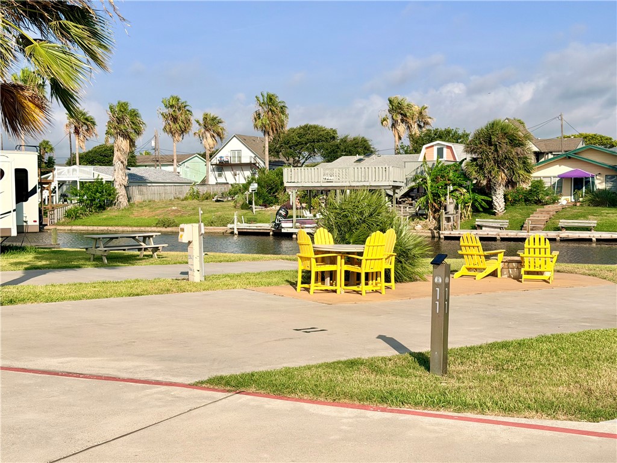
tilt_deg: -3.1
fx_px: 856
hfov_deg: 39.7
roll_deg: +0.6
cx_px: 308
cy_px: 232
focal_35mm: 48
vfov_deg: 30.3
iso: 64
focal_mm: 6.76
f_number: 1.78
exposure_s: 1/7874
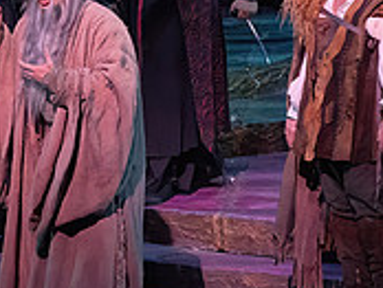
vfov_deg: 2.9
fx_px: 5706
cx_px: -97
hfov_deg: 3.8
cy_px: 21
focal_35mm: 515
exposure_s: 1/320
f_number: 10
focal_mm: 161
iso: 20000
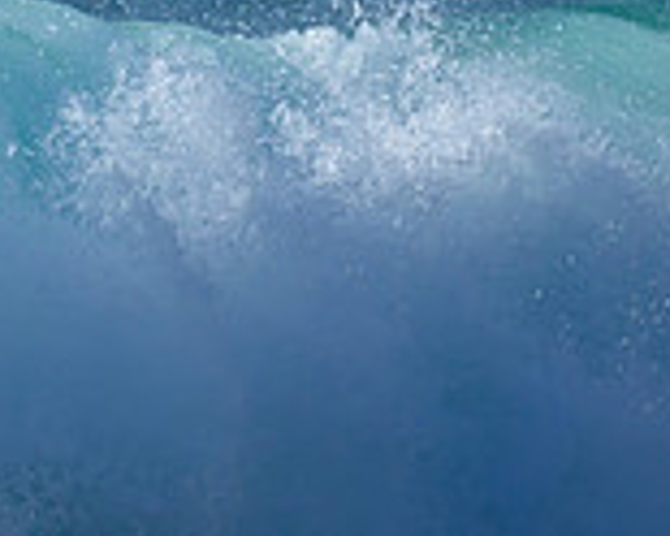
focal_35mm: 2820
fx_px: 55919
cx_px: -274
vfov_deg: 0.5
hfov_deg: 0.7
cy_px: -123
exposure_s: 1/4000
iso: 640
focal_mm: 800
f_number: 6.3
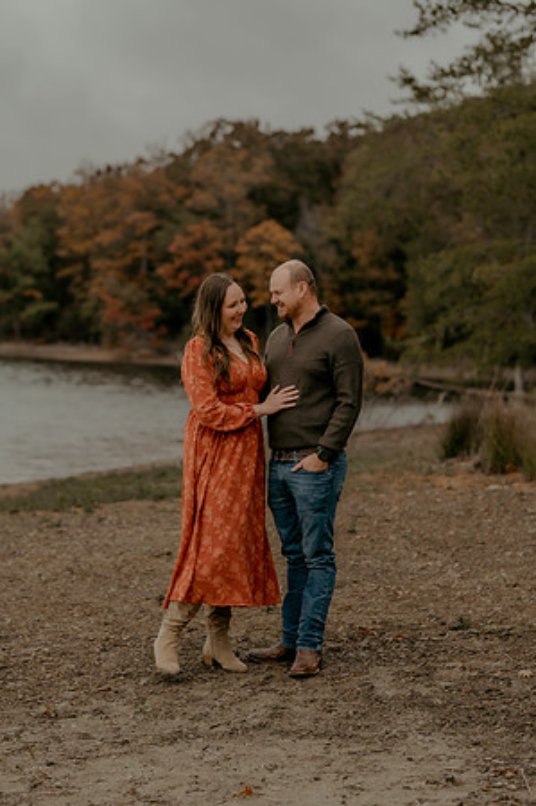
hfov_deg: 16.0
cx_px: 268
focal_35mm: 85
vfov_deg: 23.9
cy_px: 403
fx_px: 1903
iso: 500
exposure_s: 1/160
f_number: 2.8
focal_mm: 85
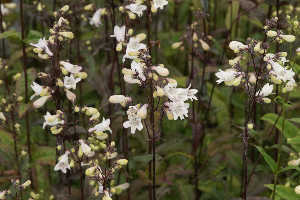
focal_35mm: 150
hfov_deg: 13.7
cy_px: 100
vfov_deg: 9.1
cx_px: 150
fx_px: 1250
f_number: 9
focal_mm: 100
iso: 1600
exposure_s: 1/160
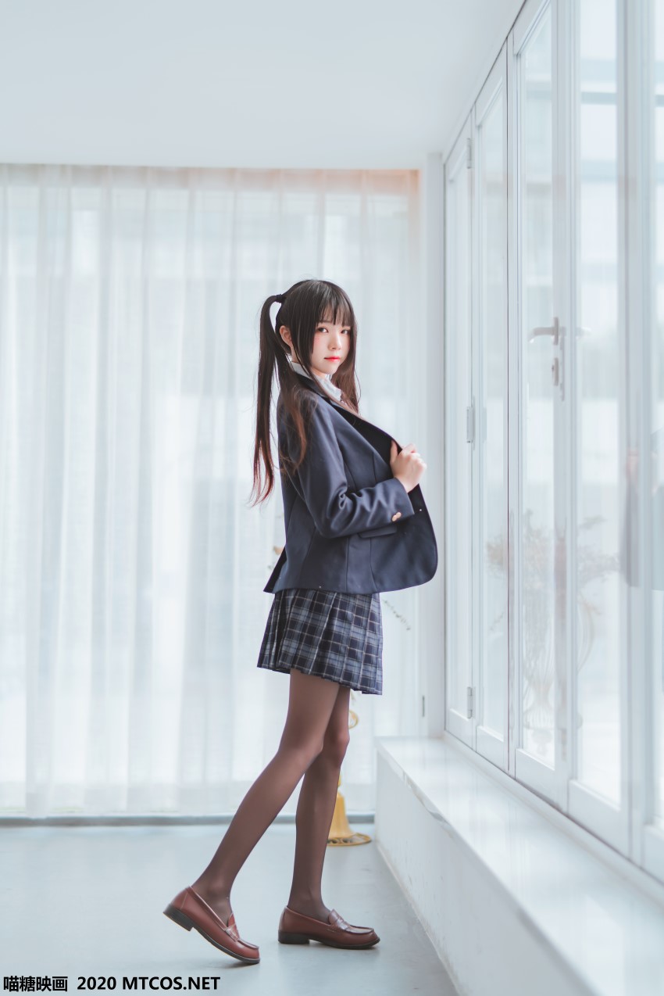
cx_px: 332
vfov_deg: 39.6
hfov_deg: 27.0
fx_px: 1382
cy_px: 498
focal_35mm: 50
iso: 100
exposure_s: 1/400
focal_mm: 50
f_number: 1.4
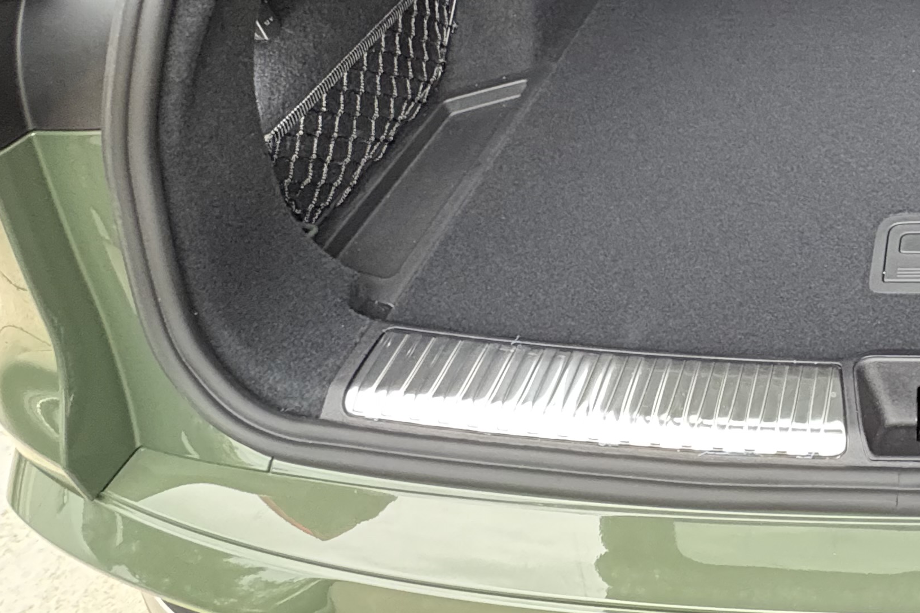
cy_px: -14
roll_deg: +0.1
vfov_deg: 33.4
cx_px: 954
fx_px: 920
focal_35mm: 36
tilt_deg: -31.0
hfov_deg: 43.9
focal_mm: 2.22
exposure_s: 1/40
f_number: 2.2
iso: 1000
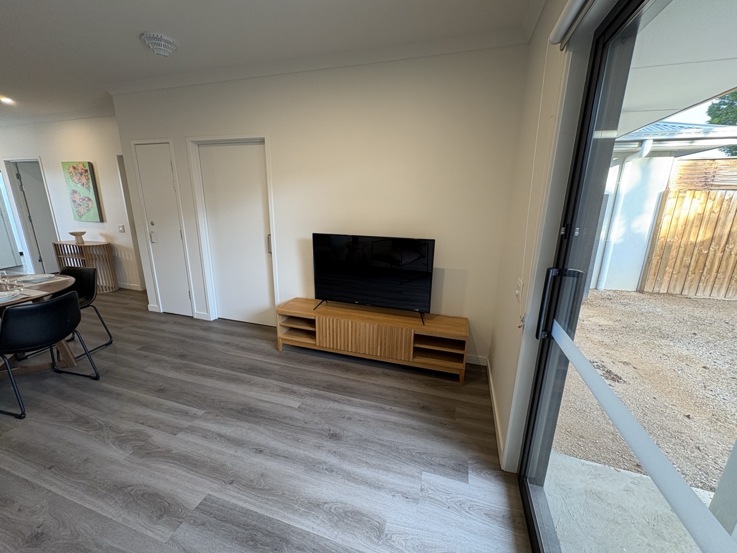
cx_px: 368
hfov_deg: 102.1
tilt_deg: -13.6
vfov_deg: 85.7
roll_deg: +0.2
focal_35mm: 14
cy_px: 276
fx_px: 298
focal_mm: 2.22
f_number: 2.2
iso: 160
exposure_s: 1/50
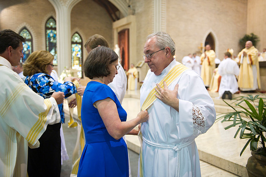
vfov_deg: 41.1
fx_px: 236
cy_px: 88
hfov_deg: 58.7
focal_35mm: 32
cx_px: 133
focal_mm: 32
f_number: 2.8
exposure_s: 1/125
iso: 2000
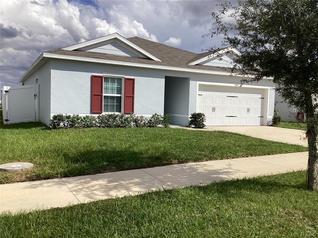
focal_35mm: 31
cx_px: 159
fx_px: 285
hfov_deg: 58.4
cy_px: 119
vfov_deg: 45.4
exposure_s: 1/2551
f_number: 2.4
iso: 25
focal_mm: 3.3
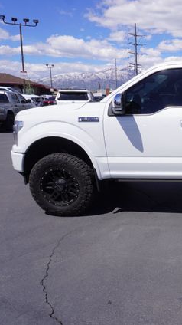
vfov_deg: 52.8
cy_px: 162
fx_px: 327
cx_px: 226
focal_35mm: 38
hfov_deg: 27.0
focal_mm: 16
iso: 100
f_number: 10
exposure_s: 1/250
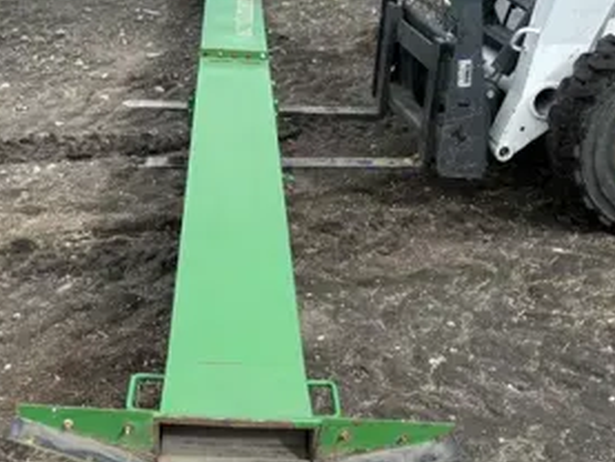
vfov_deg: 24.4
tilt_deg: -26.8
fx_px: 1066
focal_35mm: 60
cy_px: 284
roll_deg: +3.5
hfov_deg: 32.1
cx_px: 260
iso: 50
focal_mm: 5.96
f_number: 1.6
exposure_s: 1/1103
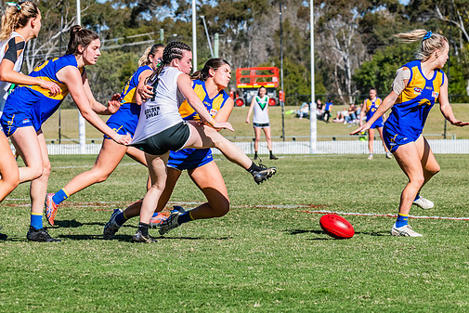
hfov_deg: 9.8
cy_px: 142
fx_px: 2736
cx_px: 249
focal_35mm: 210
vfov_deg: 6.5
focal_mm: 170
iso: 640
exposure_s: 1/1250
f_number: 11
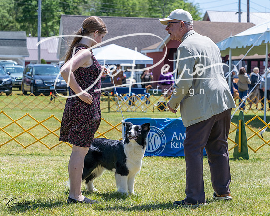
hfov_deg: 18.1
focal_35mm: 106
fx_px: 846
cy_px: 108
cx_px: 135
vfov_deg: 14.5
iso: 800
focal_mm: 94
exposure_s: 1/1600
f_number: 7.1
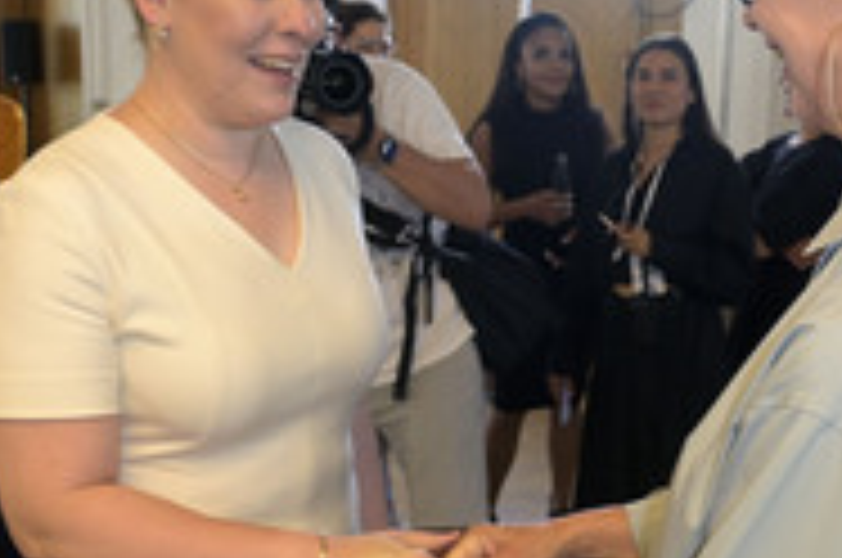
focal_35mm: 58
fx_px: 1354
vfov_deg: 23.2
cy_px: 382
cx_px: 502
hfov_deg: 34.4
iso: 1250
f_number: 6.3
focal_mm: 24
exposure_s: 1/160
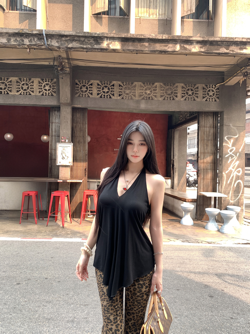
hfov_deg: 53.1
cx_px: 125
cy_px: 167
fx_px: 250
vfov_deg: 67.3
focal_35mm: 26
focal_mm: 4.25
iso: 32
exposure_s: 1/121
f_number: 1.8
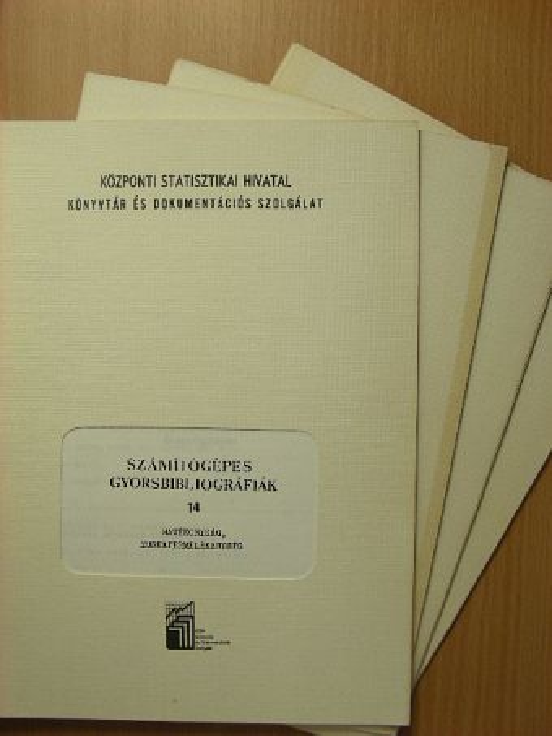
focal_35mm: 44
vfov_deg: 42.9
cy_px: 368
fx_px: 935
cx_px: 276
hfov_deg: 32.9
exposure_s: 1/57.2
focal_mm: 7.4
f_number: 3.5
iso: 50
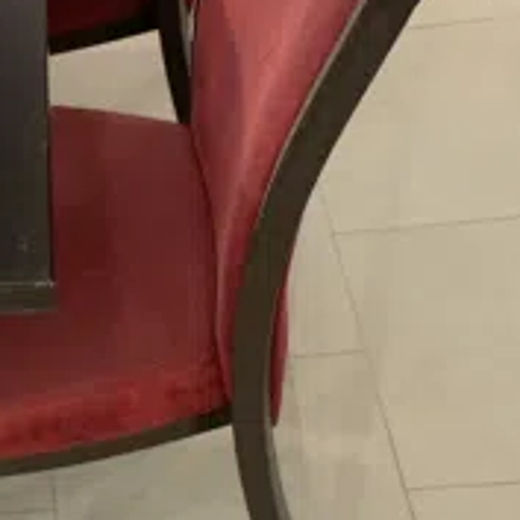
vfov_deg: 20.8
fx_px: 1411
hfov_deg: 19.1
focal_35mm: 83
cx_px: -188
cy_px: 194
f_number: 1.8
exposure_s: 1/25
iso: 320
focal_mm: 4.25
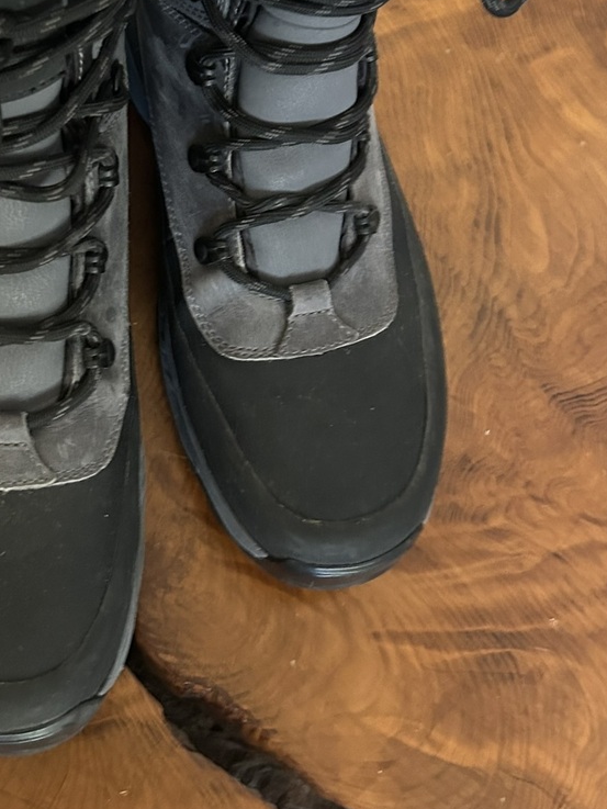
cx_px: 189
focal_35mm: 47
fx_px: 1099
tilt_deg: -67.2
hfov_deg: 30.6
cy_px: 230
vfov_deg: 39.6
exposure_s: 1/30
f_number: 1.5
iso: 640
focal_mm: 5.7
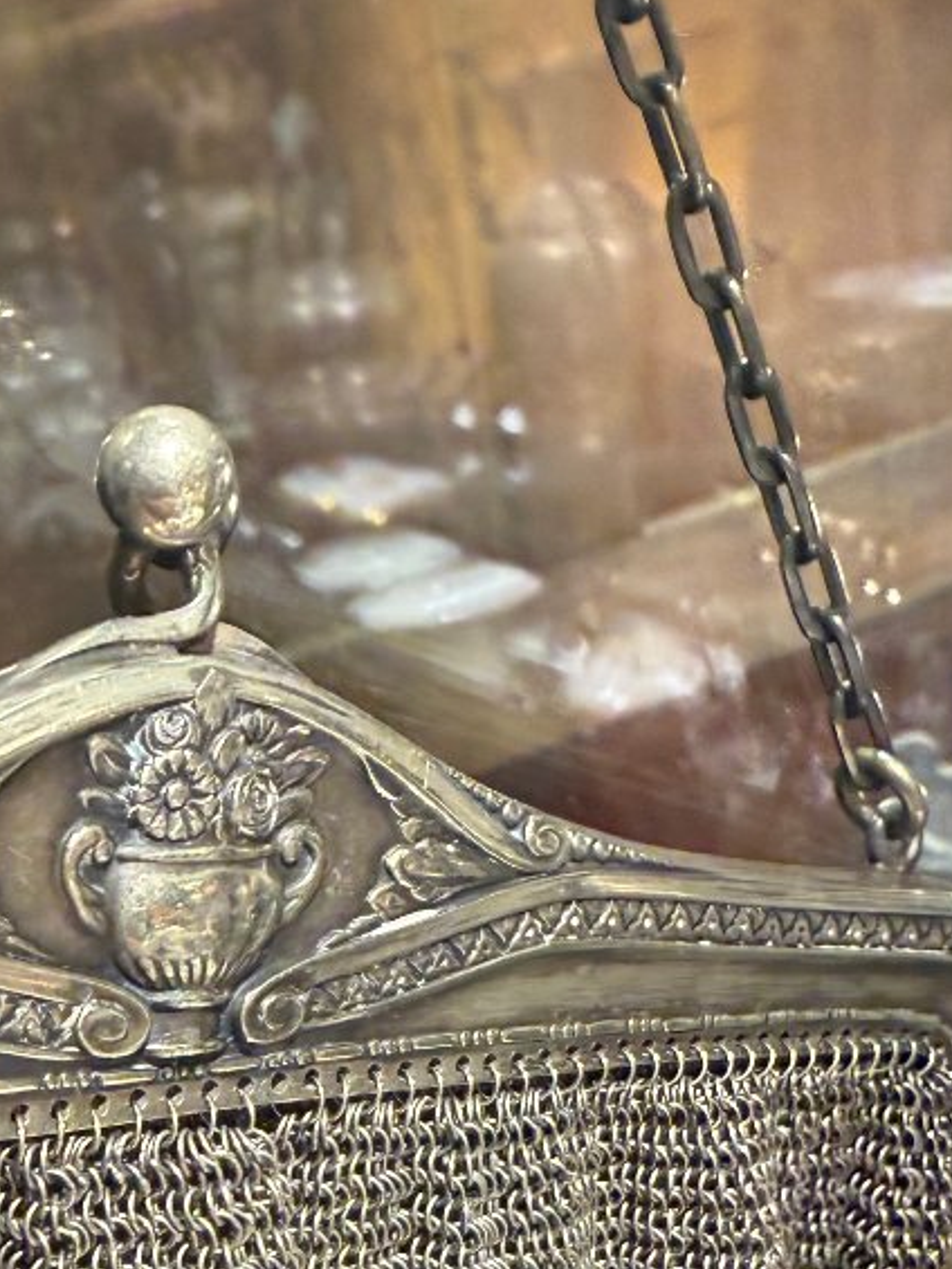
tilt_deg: -22.9
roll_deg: +12.4
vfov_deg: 35.3
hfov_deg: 27.8
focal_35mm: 51
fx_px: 1869
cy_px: 1145
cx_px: 159
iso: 400
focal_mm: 2.22
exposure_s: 1/100
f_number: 2.2
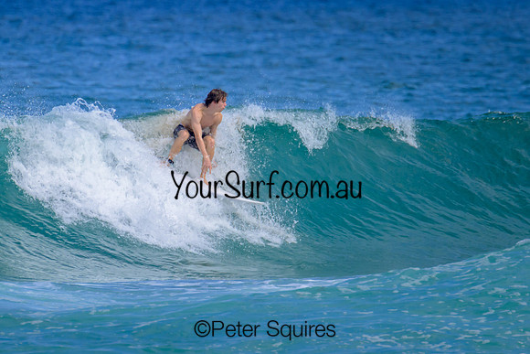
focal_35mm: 1088
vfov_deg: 1.3
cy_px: 165
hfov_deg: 1.9
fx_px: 16021
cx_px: 233
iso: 1000
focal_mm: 800
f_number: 11
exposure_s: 1/2000
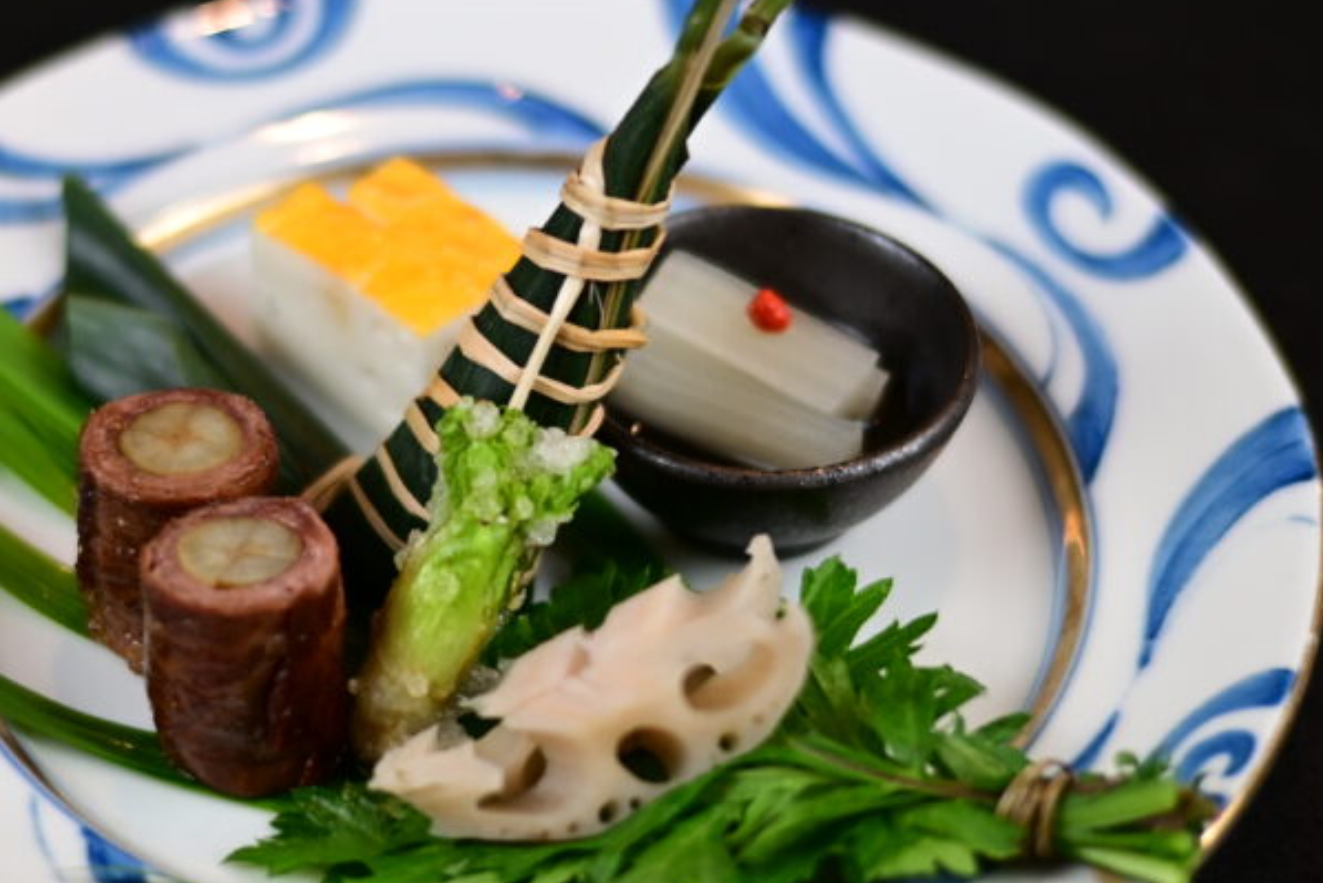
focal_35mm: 90
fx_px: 3303
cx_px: 496
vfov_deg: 15.2
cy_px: 426
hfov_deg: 22.6
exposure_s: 1/800
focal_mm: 35
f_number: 1.6
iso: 400
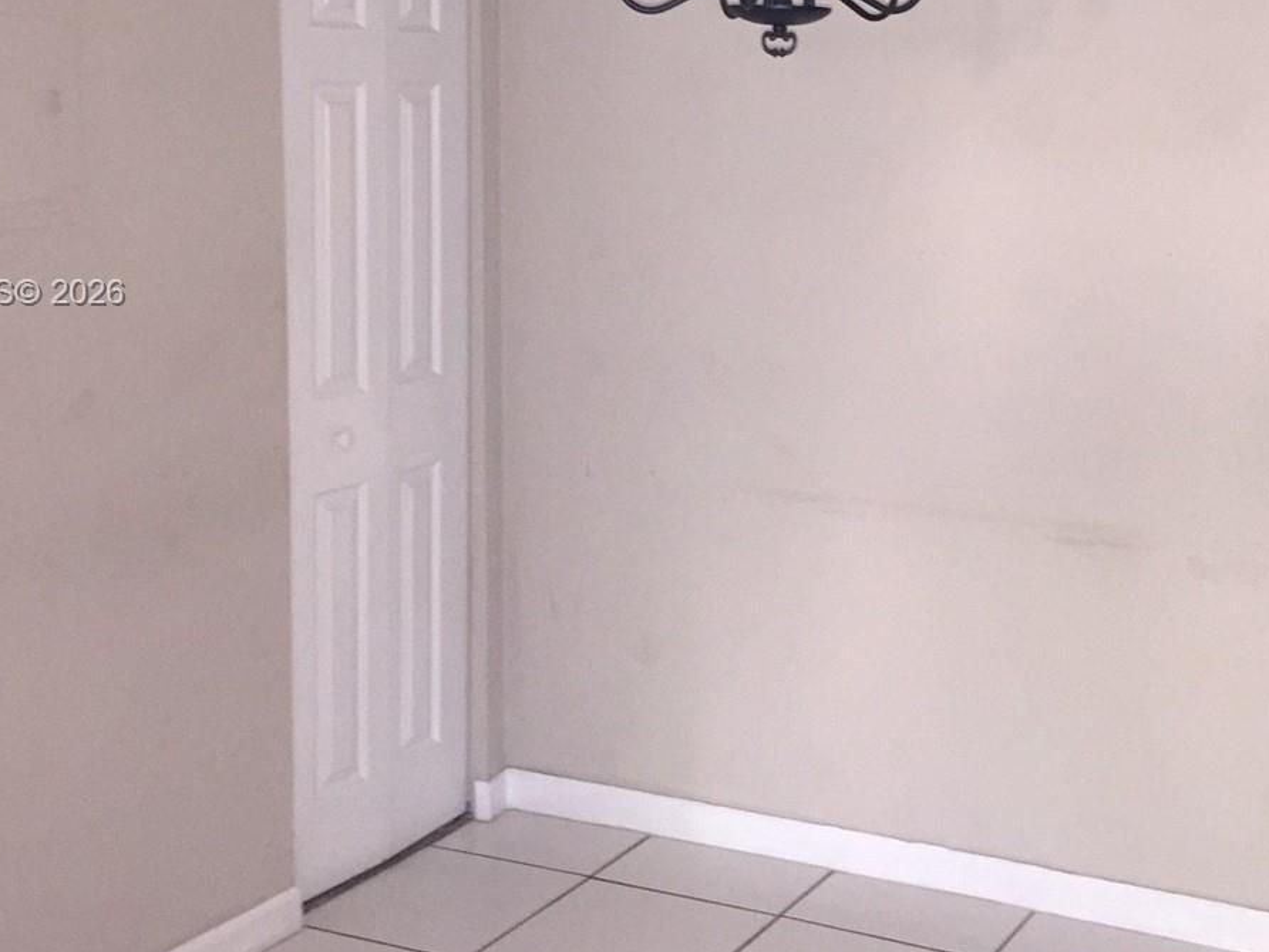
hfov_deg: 36.5
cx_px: 819
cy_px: 295
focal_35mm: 52
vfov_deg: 27.8
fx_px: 1906
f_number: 2.2
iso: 200
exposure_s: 1/16
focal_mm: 4.15
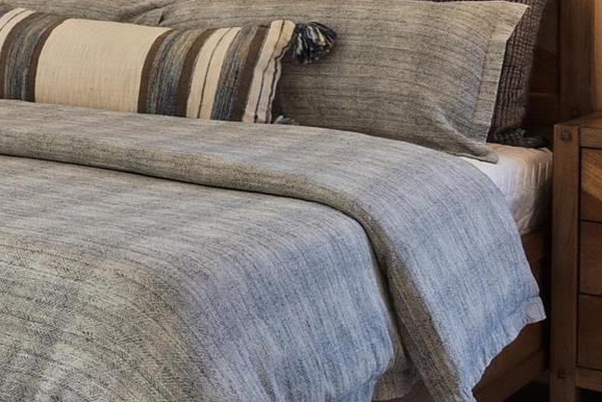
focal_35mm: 85
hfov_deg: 20.9
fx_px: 1422
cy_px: -73
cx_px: -260
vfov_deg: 15.5
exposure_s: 1/20
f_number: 9
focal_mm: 16
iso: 160
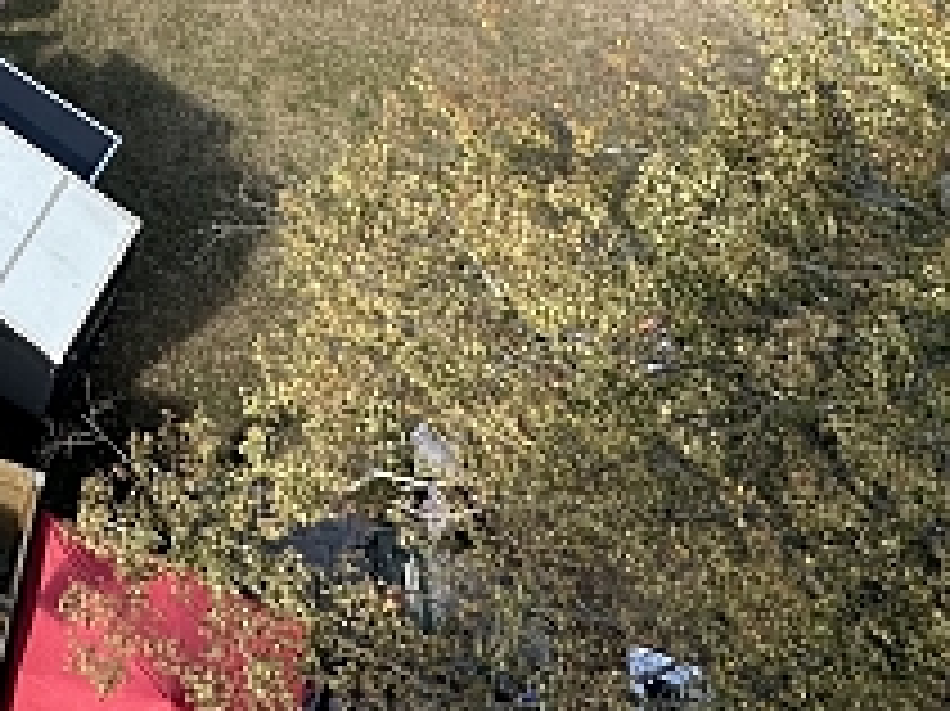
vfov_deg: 20.6
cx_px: -185
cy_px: -522
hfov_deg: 30.7
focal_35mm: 53
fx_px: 1454
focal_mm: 2.22
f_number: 2.2
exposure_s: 1/720
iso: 40
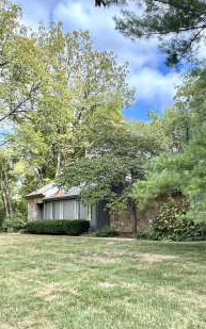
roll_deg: -0.4
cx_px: 129
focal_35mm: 32
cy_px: 213
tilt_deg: +1.6
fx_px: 288
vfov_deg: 58.6
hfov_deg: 39.2
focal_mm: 2.22
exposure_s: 1/295
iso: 40
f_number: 2.2
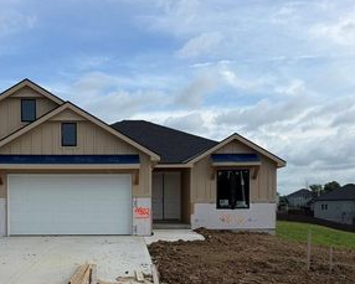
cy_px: 209
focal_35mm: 41
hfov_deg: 44.2
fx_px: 431
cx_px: 122
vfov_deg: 35.8
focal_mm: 6.76
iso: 80
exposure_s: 1/3953
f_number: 1.78
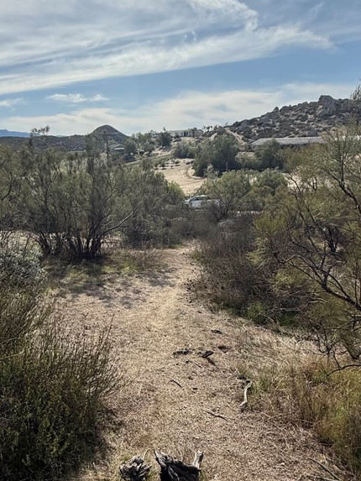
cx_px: 128
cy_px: 245
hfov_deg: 54.1
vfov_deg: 69.4
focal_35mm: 25
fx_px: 347
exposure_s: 1/3289
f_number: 2.2
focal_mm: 2.22
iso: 50
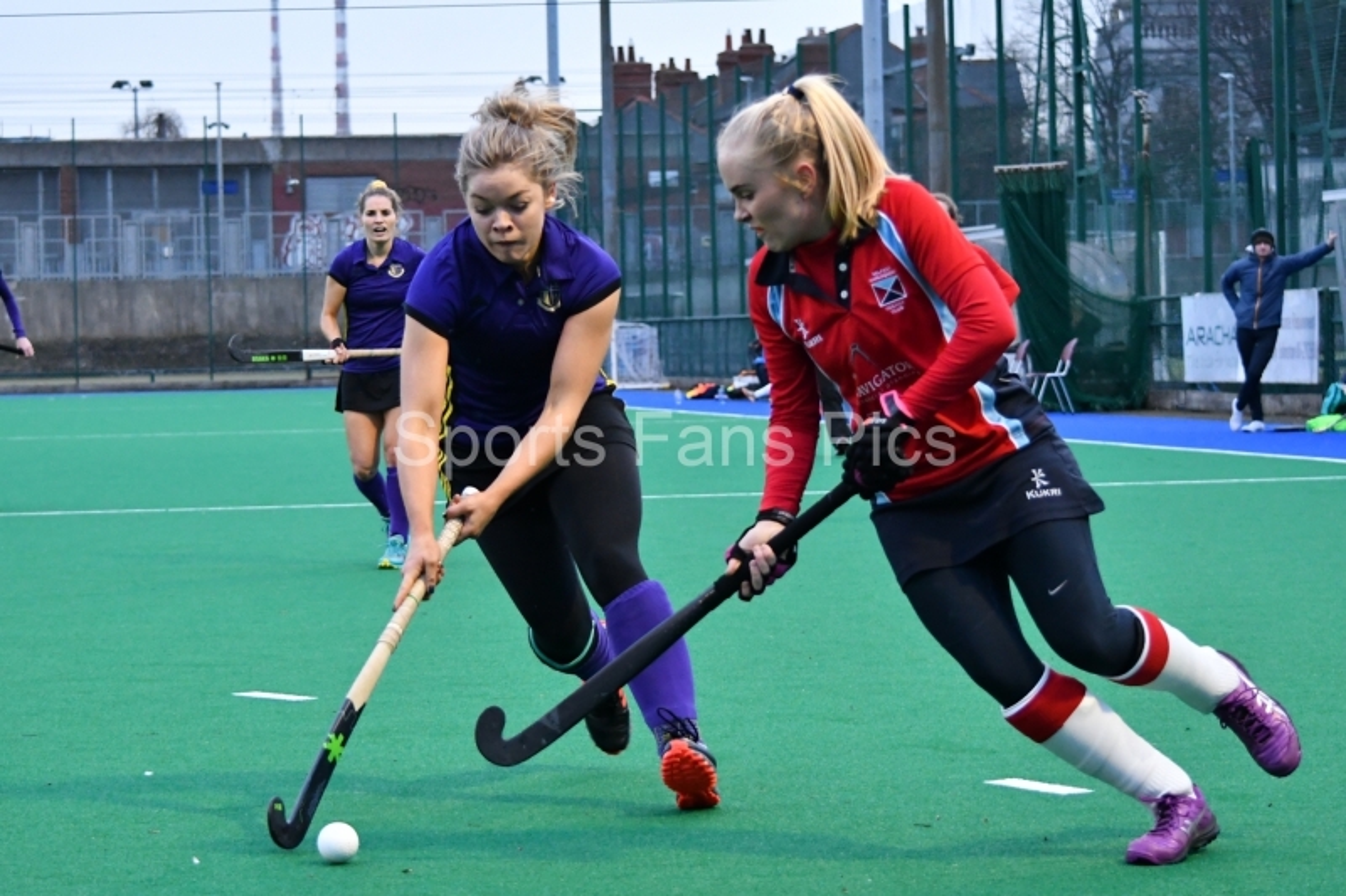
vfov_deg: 11.8
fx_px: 4336
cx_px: 673
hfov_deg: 17.6
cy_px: 448
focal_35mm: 116
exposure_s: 1/800
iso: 3200
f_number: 4.5
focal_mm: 58
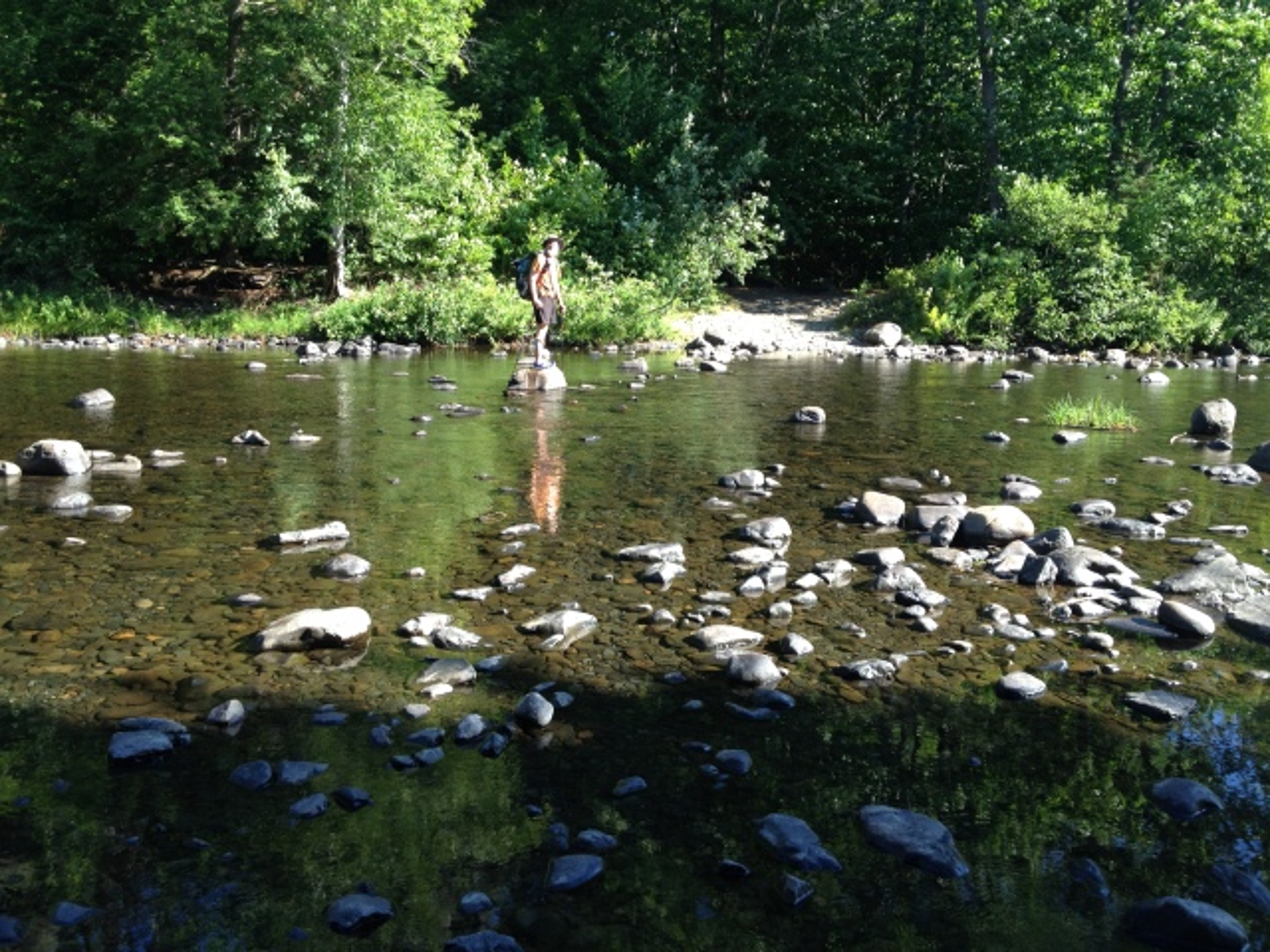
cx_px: 635
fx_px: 1284
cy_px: 476
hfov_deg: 52.6
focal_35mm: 35
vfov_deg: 40.7
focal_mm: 4.28
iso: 50
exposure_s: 1/194
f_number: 2.4
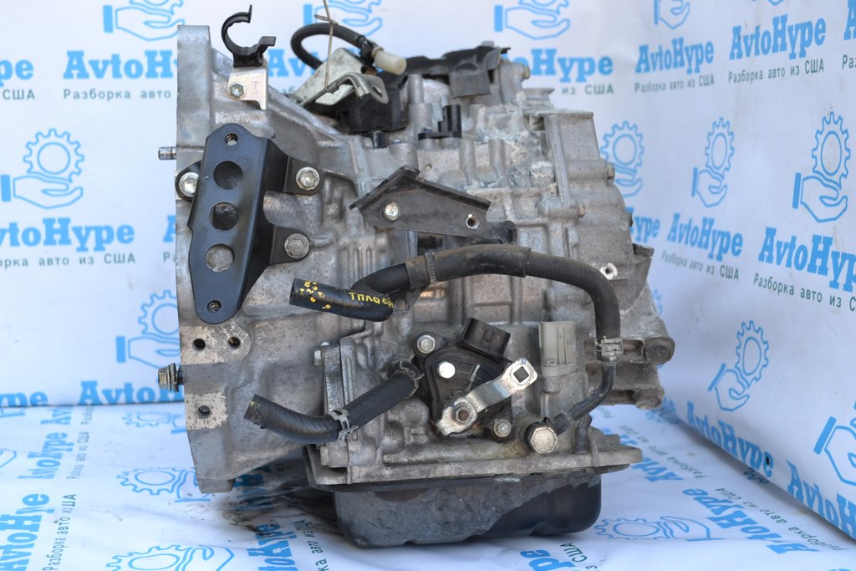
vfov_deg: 28.1
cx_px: 428
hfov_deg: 41.1
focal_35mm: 48
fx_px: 1141
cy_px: 286
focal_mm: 32
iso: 400
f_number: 5
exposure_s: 1/100
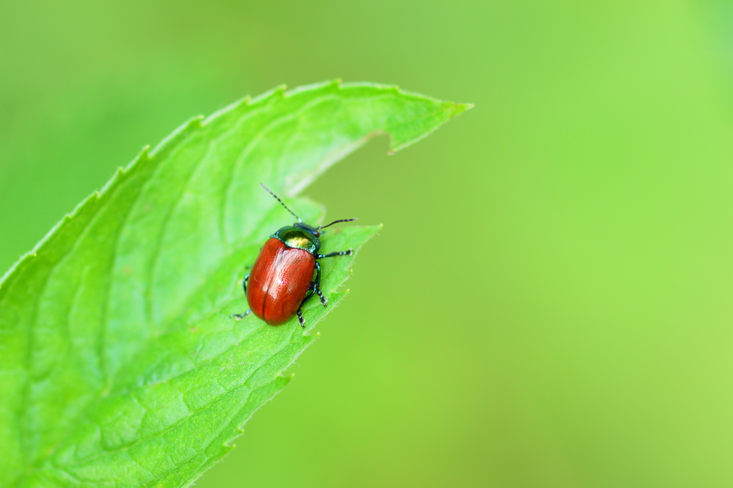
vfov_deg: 9.1
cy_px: 244
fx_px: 3052
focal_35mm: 150
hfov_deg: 13.7
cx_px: 366
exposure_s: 1/160
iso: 400
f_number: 9
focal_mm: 100
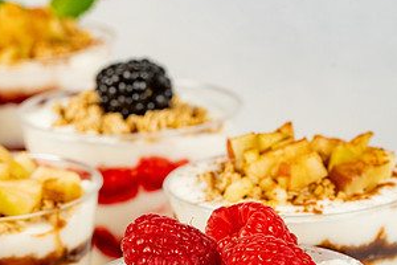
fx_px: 1919
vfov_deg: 7.9
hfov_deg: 11.8
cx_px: 130
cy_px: 215
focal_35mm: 174
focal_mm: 90
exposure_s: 1/200
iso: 800
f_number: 11
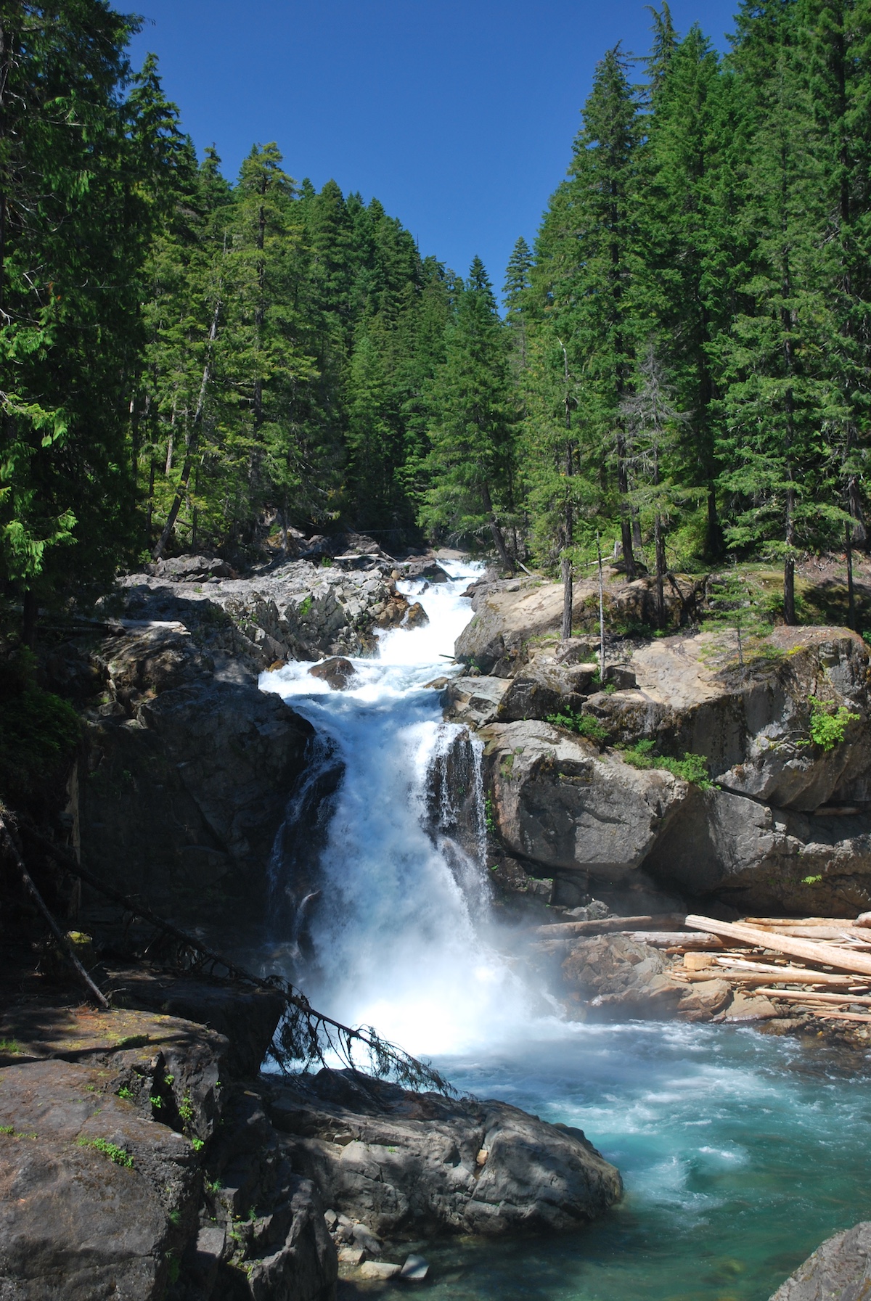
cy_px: 650
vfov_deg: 41.1
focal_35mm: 48
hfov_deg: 28.1
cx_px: 436
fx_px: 1737
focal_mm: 32
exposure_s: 1/125
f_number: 5.6
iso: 160
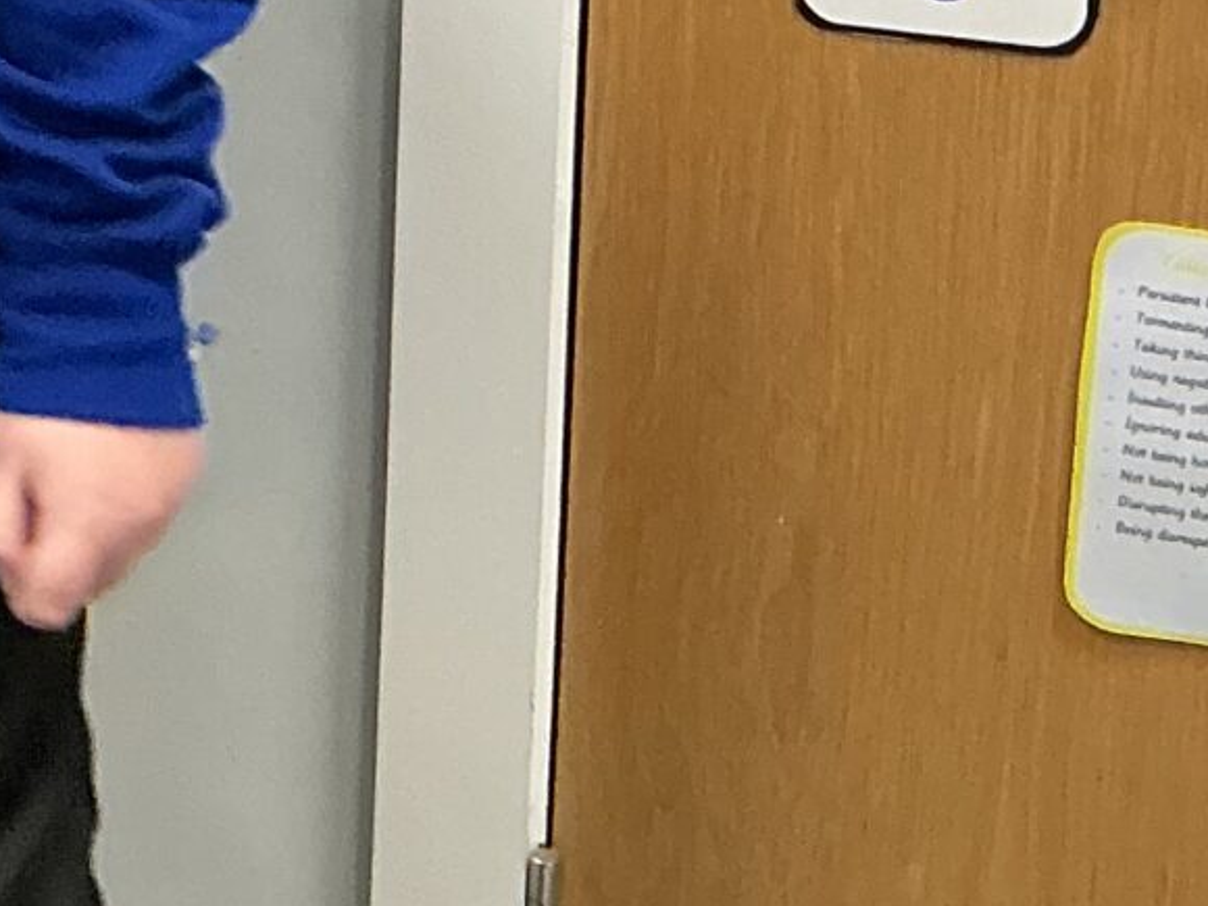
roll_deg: +0.2
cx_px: -708
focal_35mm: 128
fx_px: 4467
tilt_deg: -9.6
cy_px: -887
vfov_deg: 10.6
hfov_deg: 14.2
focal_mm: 3
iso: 100
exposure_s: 1/60
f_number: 1.8
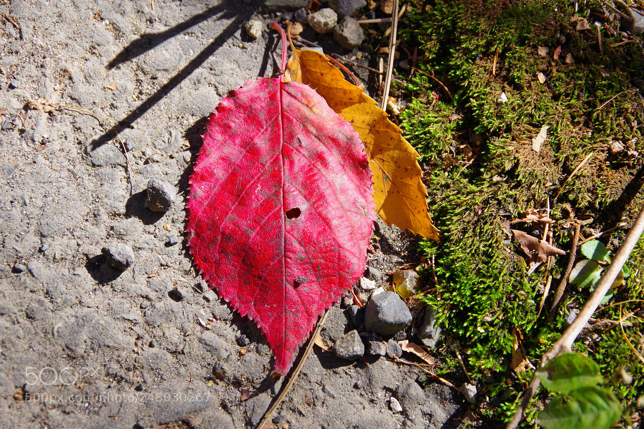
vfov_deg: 13.4
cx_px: 322
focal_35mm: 102
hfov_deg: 20.0
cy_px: 214
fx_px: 1824
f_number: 7.1
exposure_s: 1/200
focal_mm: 68
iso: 200
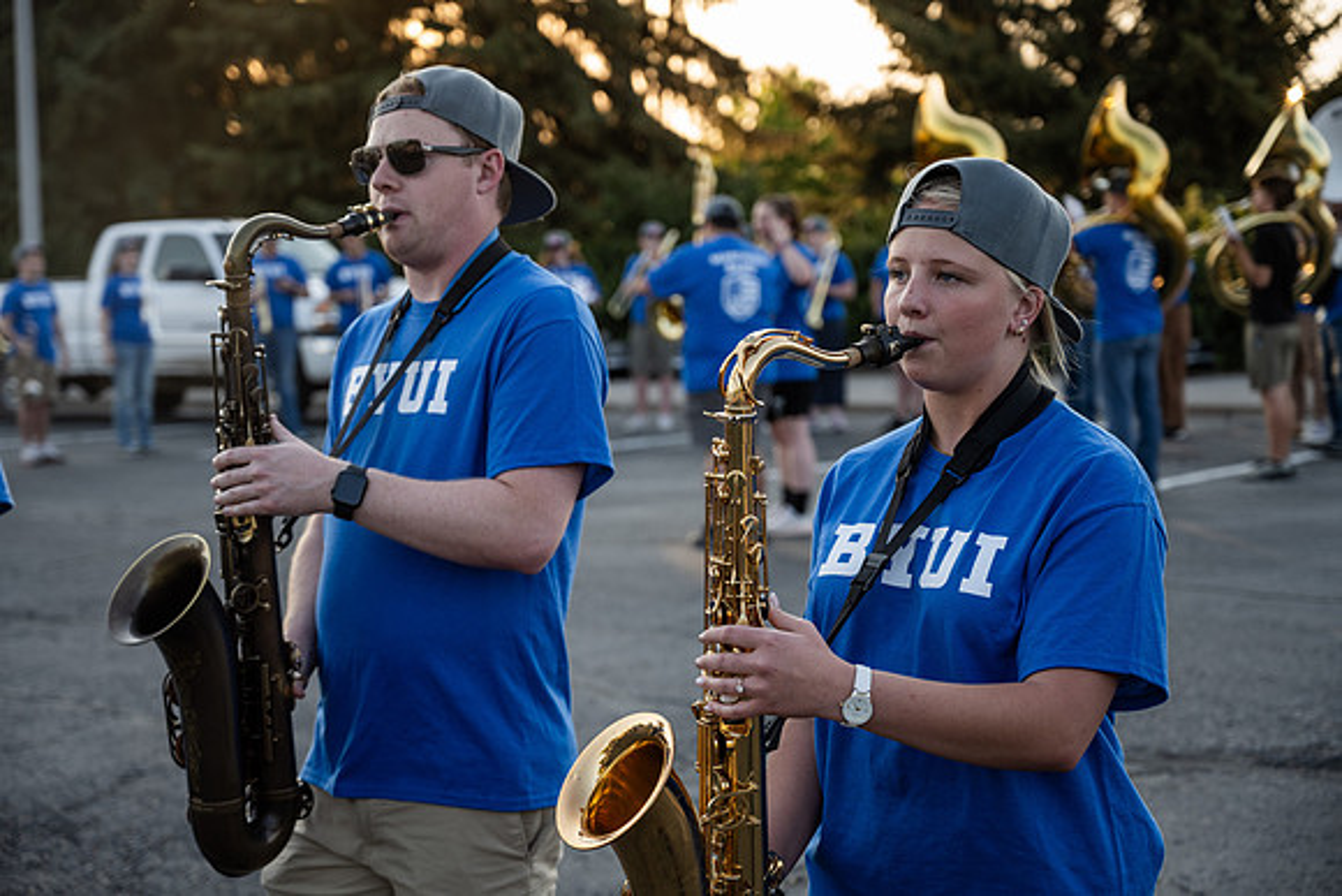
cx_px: 671
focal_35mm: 65
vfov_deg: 20.9
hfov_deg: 31.0
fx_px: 2424
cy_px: 448
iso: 200
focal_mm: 65
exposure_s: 1/250
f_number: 4
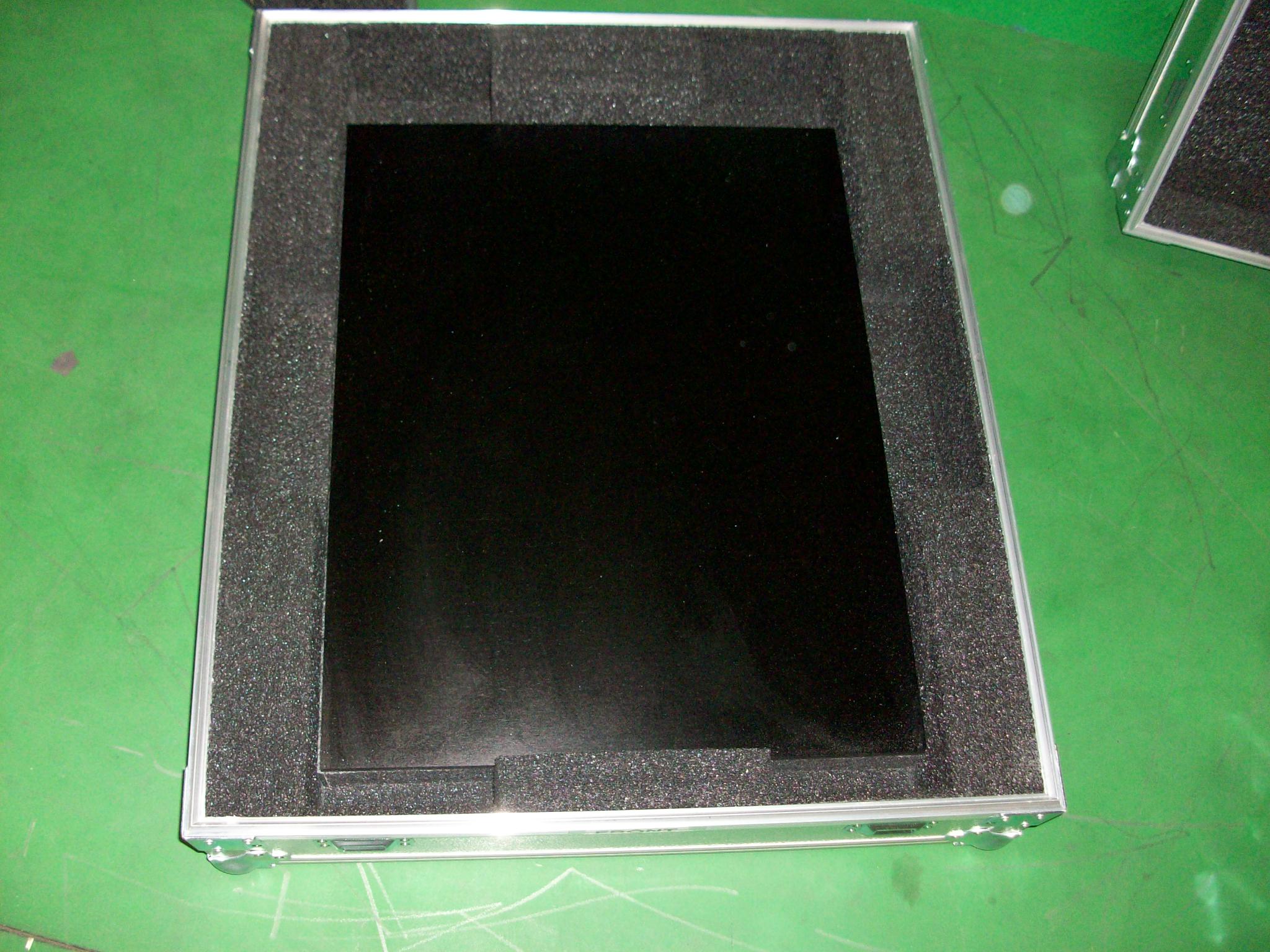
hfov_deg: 54.0
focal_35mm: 34
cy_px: 476
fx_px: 1247
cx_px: 635
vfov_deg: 41.8
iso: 160
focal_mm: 5.7
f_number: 2.8
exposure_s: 1/60
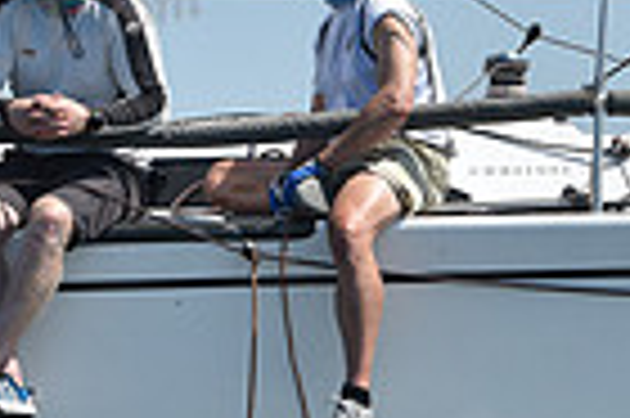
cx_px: 436
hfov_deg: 7.1
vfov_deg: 4.7
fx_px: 5069
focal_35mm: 290
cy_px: 236
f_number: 8
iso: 250
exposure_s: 1/1250
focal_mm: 70
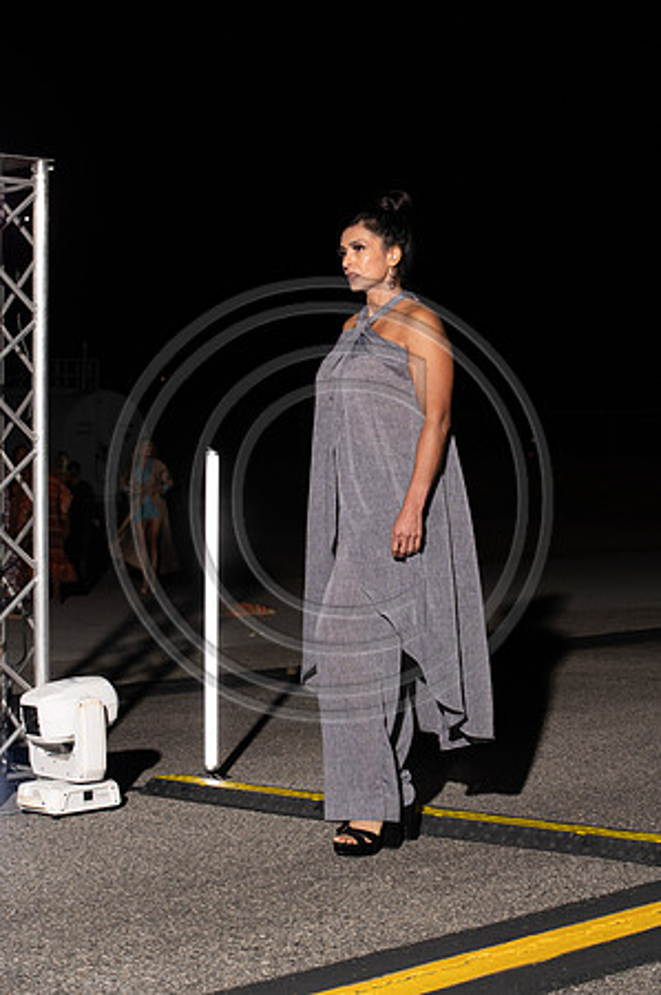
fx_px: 1932
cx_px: 330
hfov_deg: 19.4
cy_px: 498
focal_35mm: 70
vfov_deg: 28.9
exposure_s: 1/200
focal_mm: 70
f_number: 6.3
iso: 1000
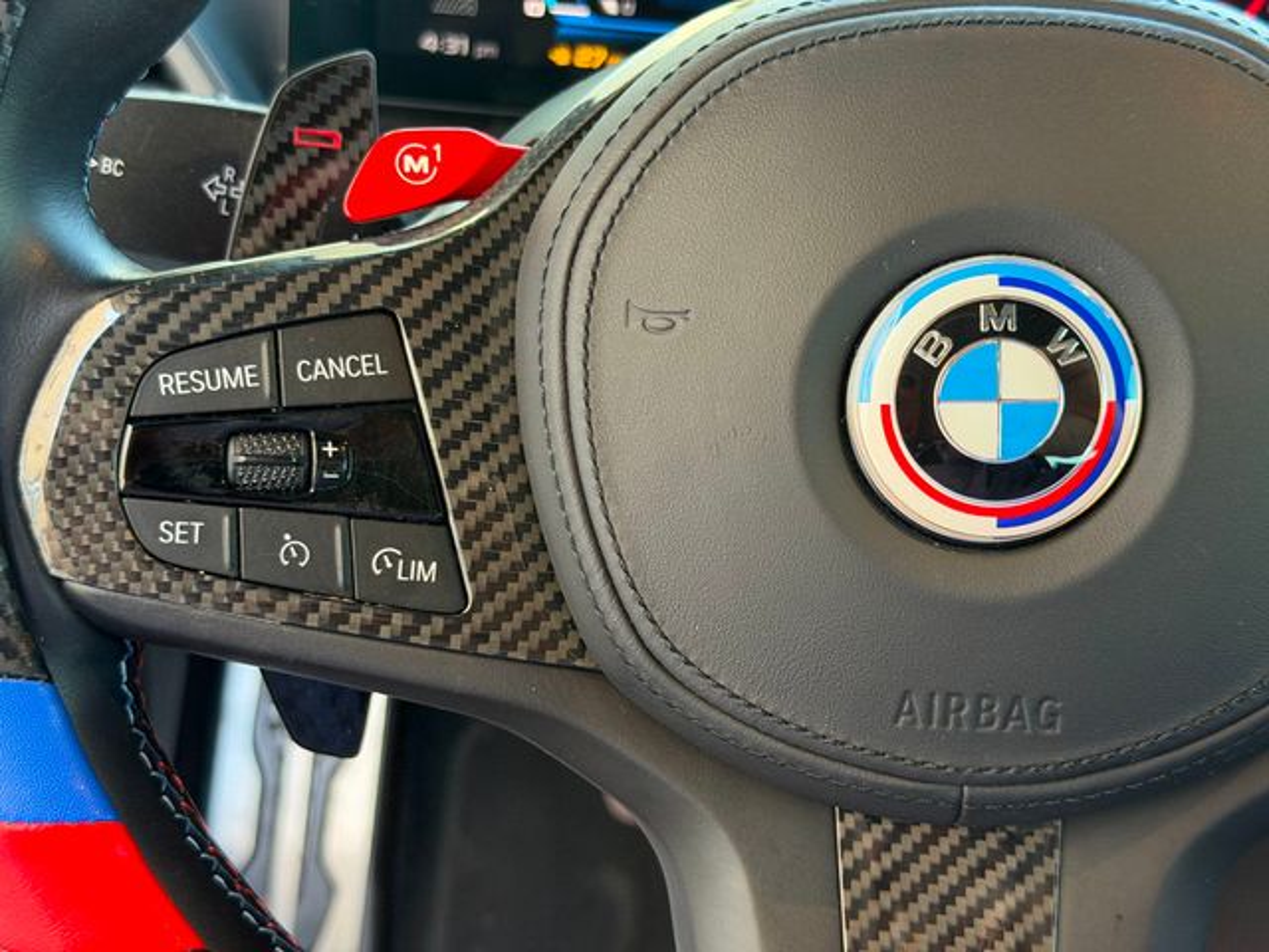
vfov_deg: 30.3
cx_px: 634
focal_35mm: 48
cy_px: 476
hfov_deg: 39.7
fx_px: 1760
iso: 200
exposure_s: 1/65
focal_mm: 6.76
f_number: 1.78
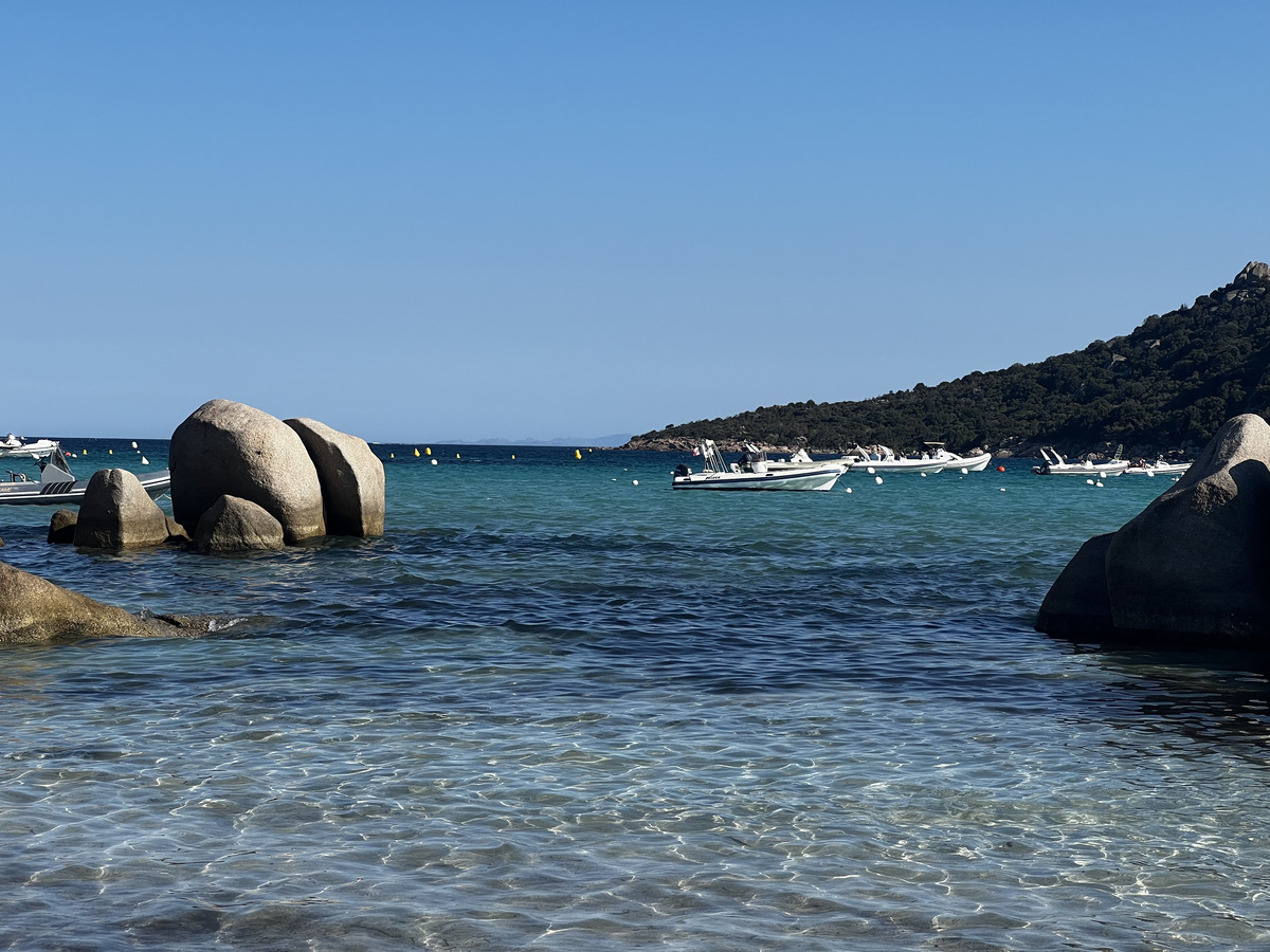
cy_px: 476
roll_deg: -0.9
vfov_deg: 19.1
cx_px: 635
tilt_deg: -0.3
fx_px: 2825
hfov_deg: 25.3
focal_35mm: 77
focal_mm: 9
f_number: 2.8
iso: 32
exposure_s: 1/935
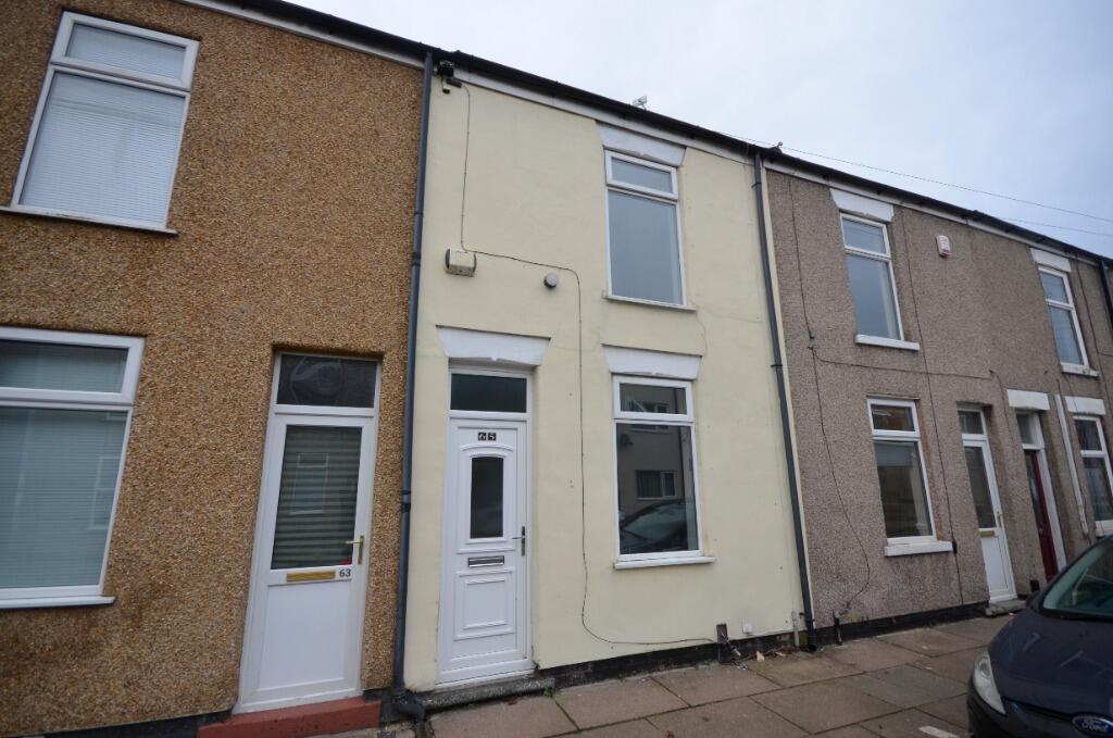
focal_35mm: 15
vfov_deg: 77.1
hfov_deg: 100.5
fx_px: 463
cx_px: 556
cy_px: 369
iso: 360
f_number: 5.6
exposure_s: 1/125
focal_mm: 10
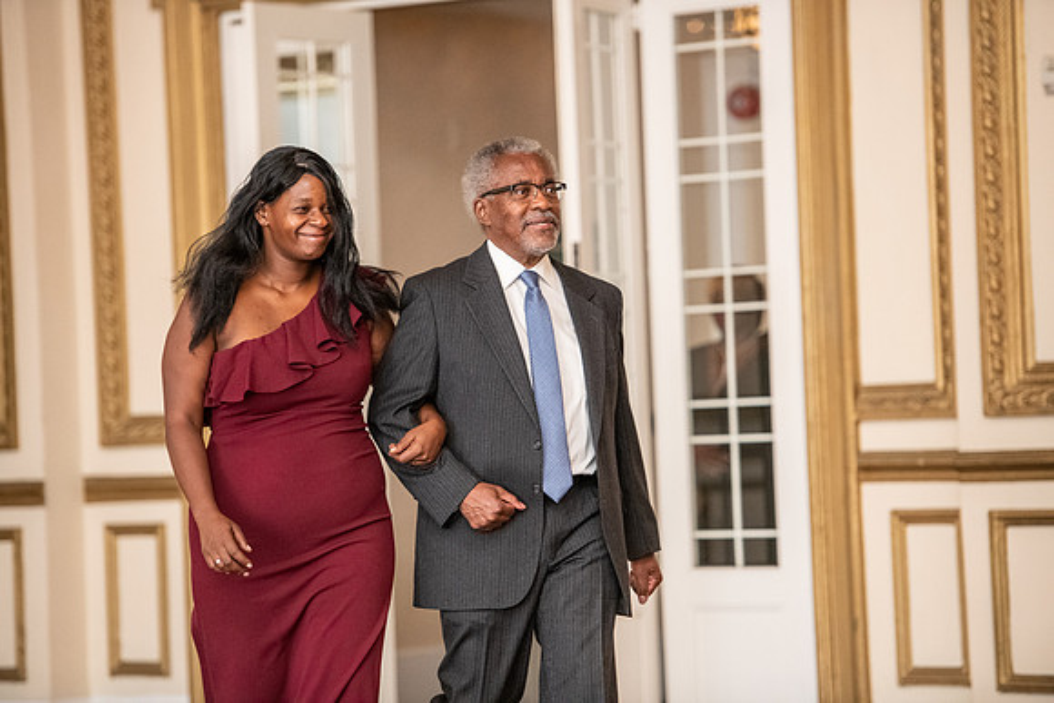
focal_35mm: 150
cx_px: 527
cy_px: 352
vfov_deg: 9.2
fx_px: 4392
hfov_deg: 13.7
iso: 3200
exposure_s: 1/500
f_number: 2.8
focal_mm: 150
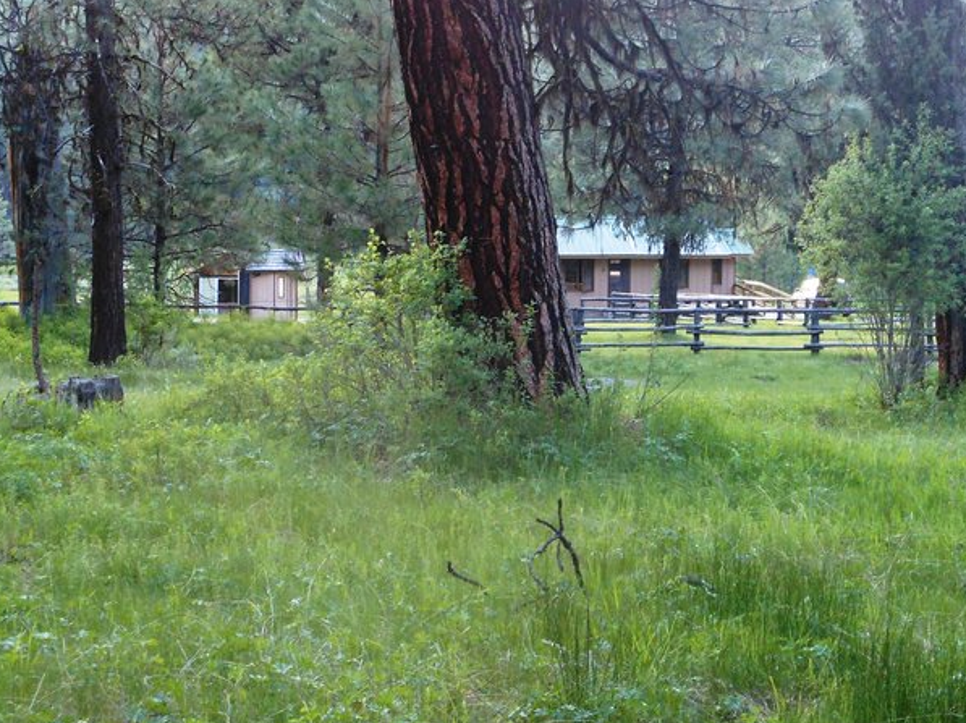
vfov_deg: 17.1
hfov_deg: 22.6
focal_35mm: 86
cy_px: 252
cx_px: 693
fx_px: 2398
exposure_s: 1/30
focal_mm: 10.2
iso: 250
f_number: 4.1
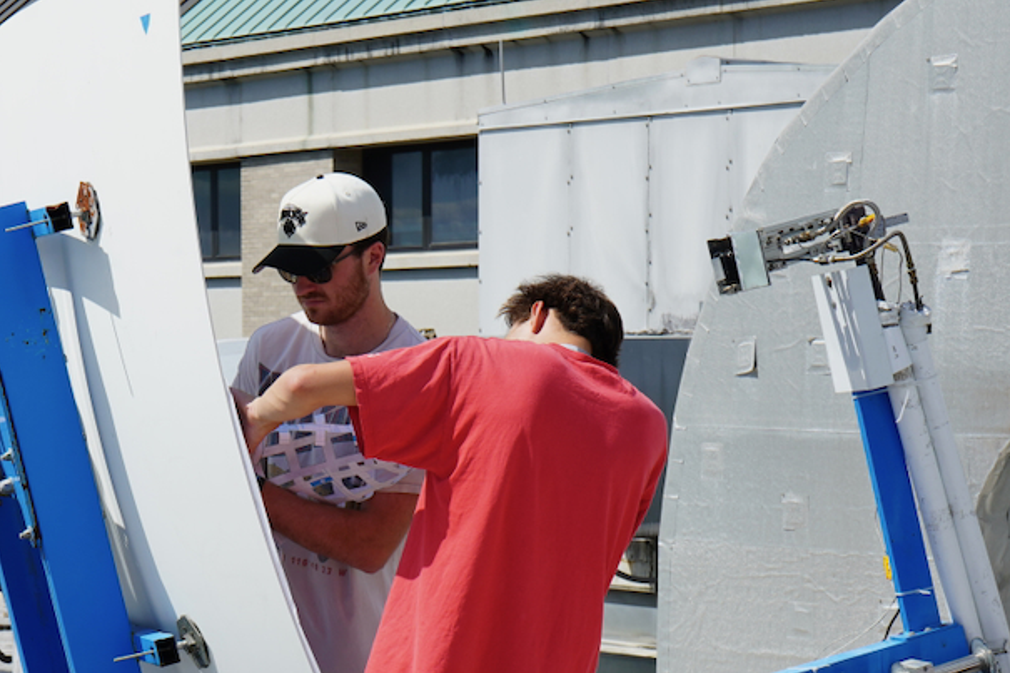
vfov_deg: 12.6
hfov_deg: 18.7
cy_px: 633
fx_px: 3029
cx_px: 145
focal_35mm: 108
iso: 100
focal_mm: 51
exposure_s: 1/200
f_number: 11
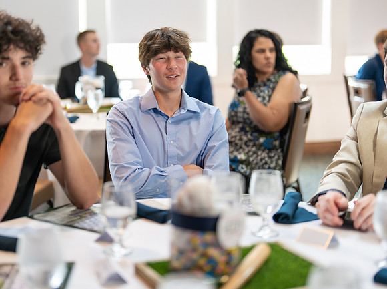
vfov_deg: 24.4
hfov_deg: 32.2
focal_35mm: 60
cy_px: 131
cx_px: 177
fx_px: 669
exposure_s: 1/320
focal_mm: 50
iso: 250
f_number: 1.2
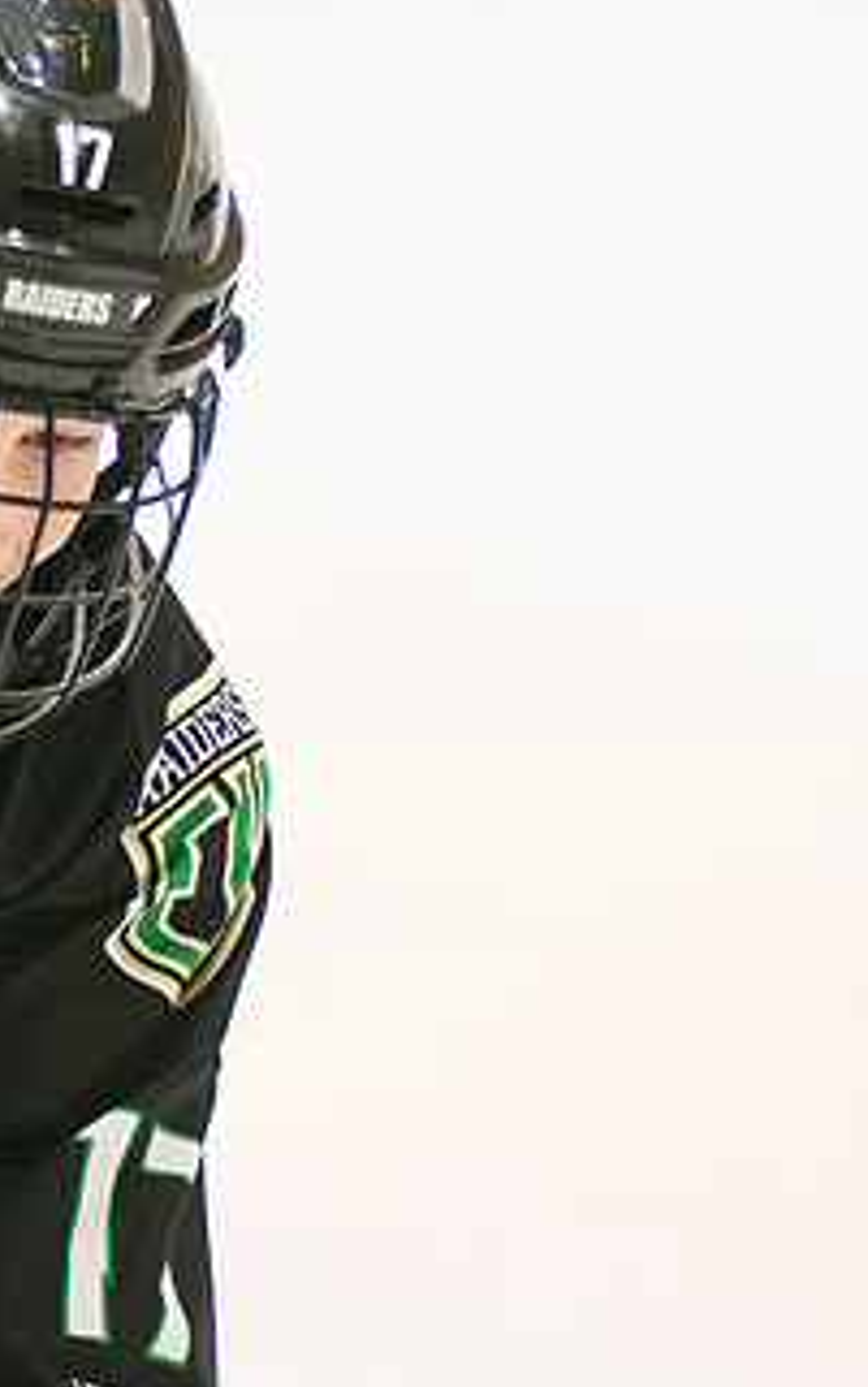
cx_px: -158
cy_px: 509
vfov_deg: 5.2
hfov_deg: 3.3
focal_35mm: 401
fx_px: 15157
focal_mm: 120
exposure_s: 1/1000
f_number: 3.2
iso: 3200
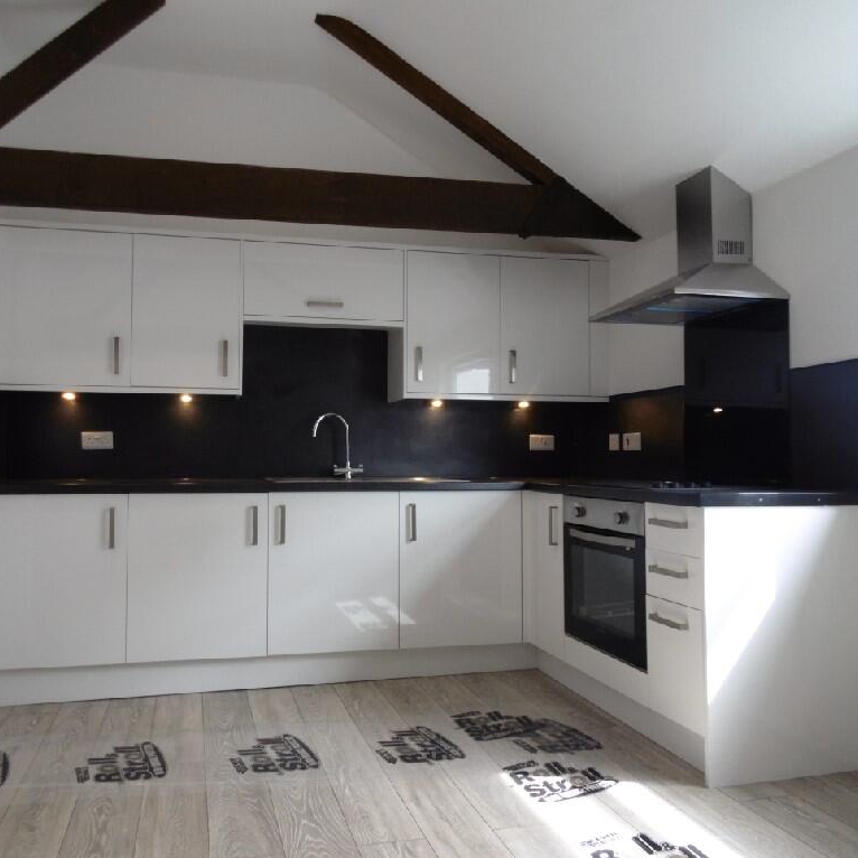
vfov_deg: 60.9
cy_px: 429
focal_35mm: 26
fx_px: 729
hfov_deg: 60.5
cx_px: 345
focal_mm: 4
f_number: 3
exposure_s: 1/60
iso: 100
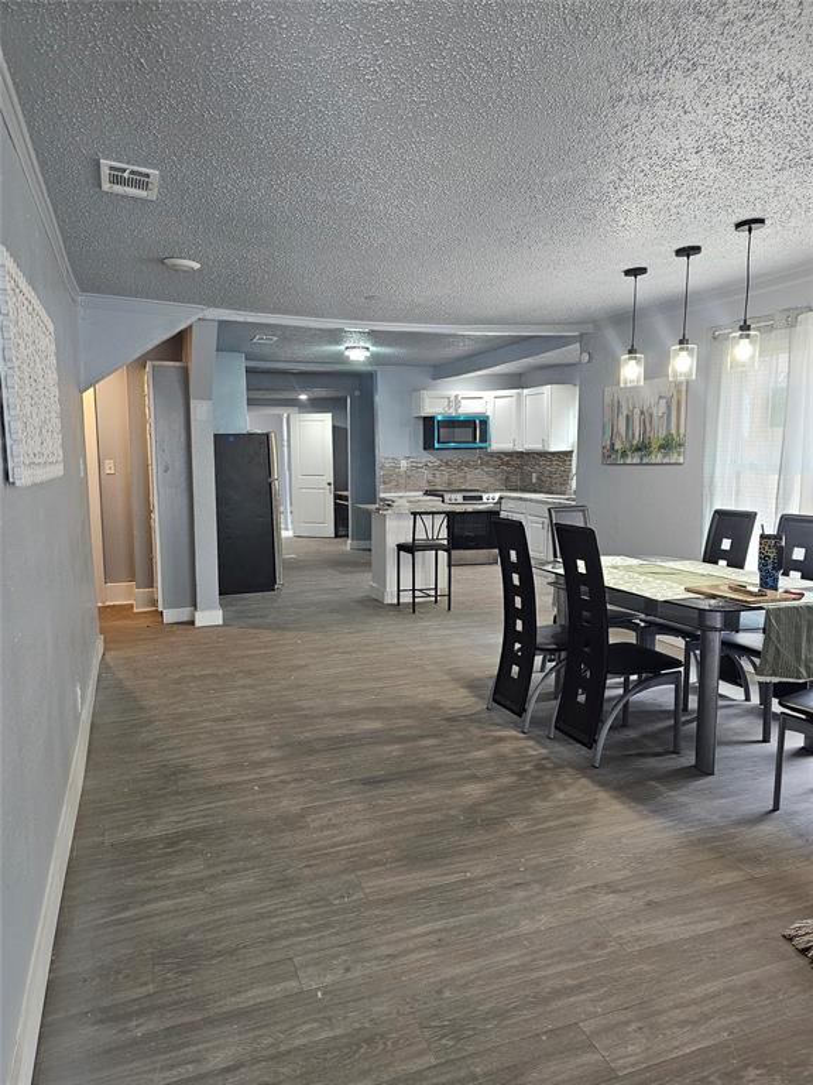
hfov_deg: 58.9
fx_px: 720
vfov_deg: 73.9
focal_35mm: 23
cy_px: 542
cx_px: 406
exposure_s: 1/120
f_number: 1.7
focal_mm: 6.3
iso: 400
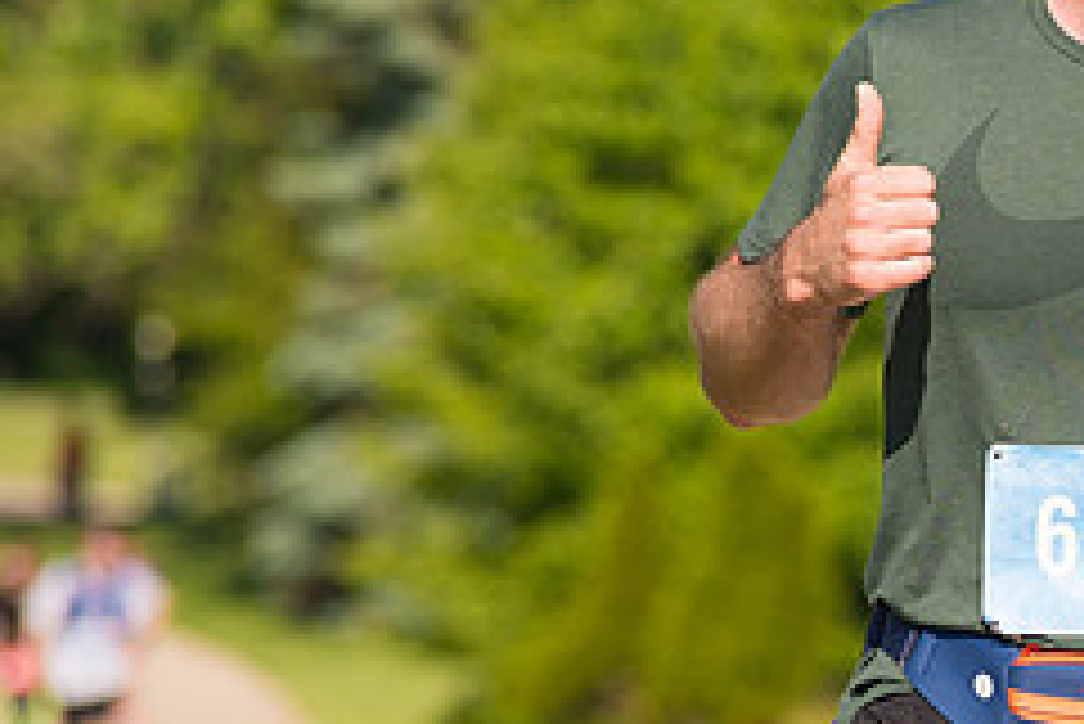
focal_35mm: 481
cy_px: 371
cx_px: 1295
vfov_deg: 2.9
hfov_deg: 4.3
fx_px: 14492
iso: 400
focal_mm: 200
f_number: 5.6
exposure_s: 1/2000
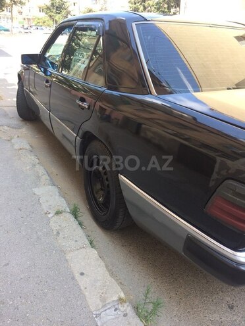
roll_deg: -1.2
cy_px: 163
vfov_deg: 61.7
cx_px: 122
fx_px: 274
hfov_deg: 48.2
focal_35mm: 29
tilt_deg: -26.9
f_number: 2.2
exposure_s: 1/216
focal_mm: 4.15
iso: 32
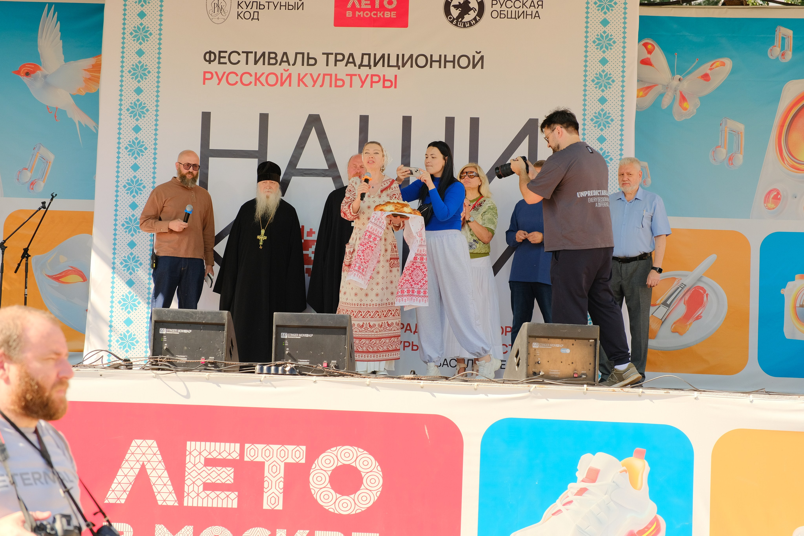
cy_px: 268
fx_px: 1675
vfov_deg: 18.2
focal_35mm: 75
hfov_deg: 27.0
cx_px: 402
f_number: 4.5
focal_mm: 50
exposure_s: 1/500
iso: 640
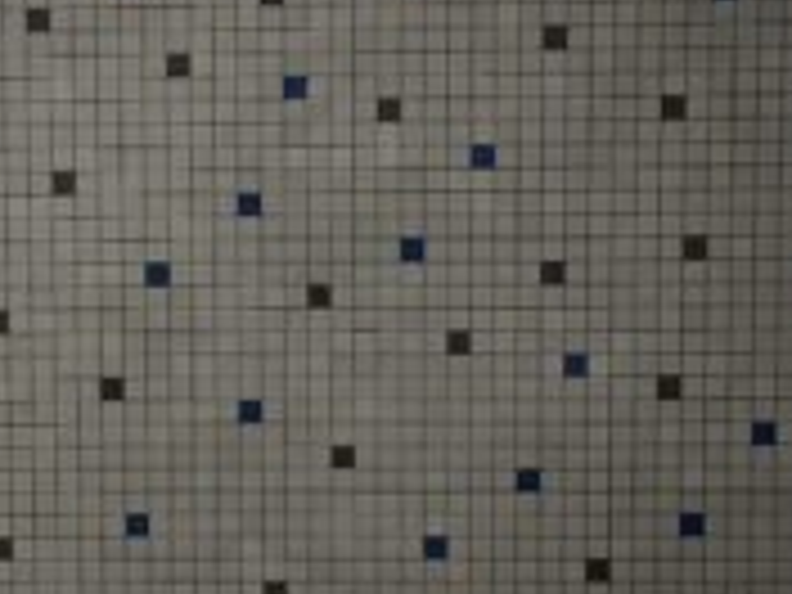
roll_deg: +0.3
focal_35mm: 105
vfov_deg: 14.1
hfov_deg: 18.6
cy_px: 328
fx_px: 2402
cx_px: 212
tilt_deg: -4.8
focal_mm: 6.76
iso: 160
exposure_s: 1/120
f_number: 1.78
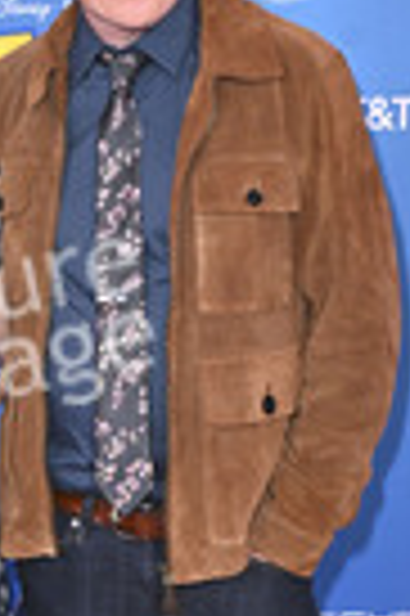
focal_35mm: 108
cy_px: 571
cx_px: 54
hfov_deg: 12.6
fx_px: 1850
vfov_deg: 18.6
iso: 1250
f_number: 6.3
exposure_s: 1/250
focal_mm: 37
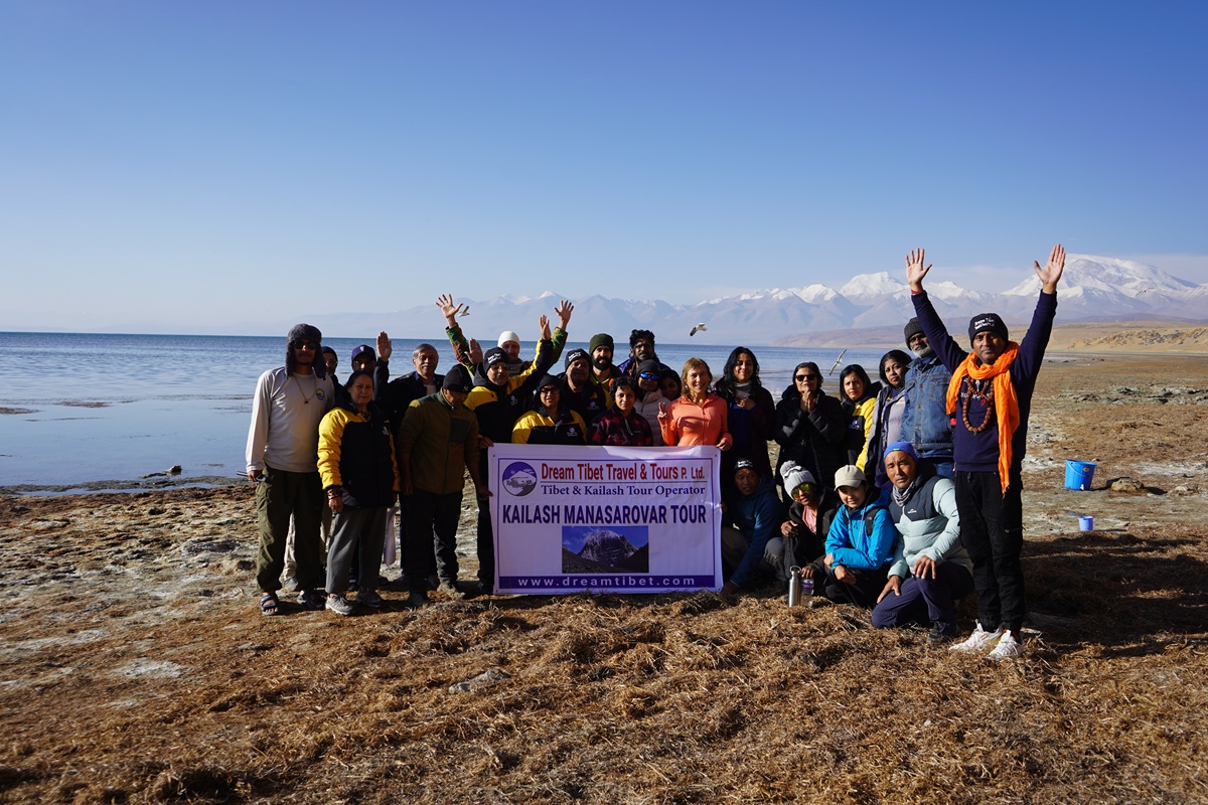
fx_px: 1007
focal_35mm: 30
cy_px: 402
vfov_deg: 43.6
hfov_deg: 61.9
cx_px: 604
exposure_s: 1/500
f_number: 5
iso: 100
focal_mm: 30
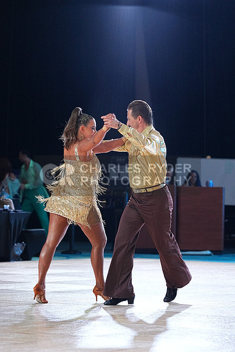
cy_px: 176
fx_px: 1478
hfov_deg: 9.1
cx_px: 118
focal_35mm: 151
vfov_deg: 13.6
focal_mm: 151
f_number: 4
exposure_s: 1/400
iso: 2500
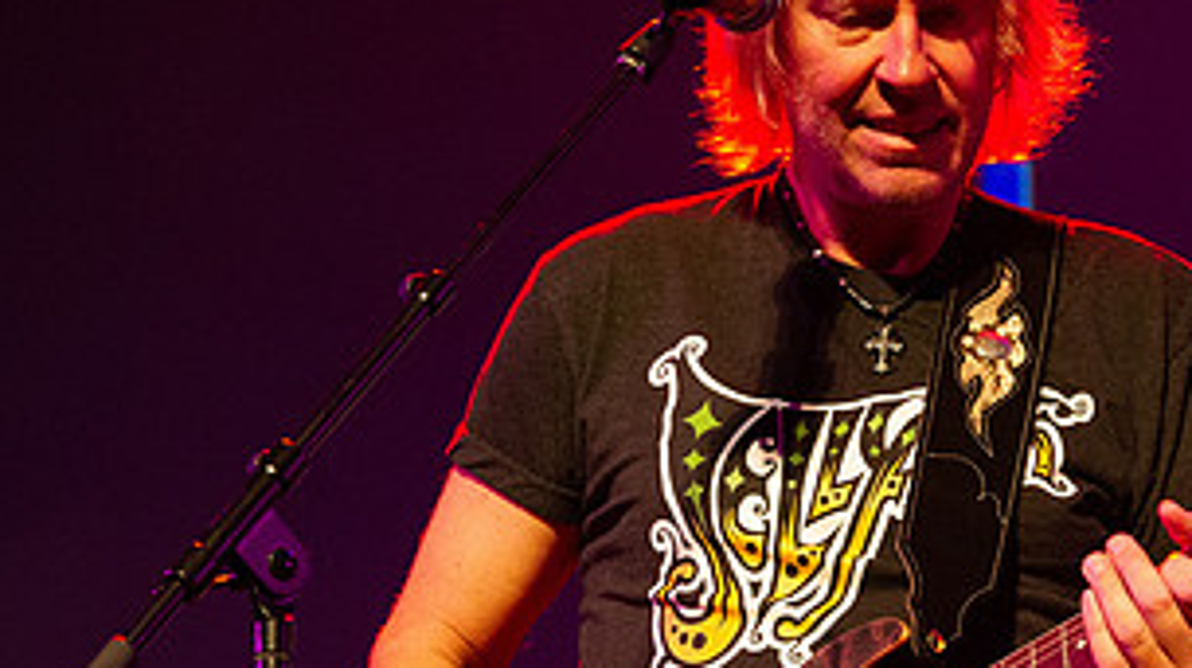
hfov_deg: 8.3
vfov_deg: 4.7
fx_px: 8180
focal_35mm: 259
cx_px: 657
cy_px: 383
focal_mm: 130
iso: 8000
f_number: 7.1
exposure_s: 1/160
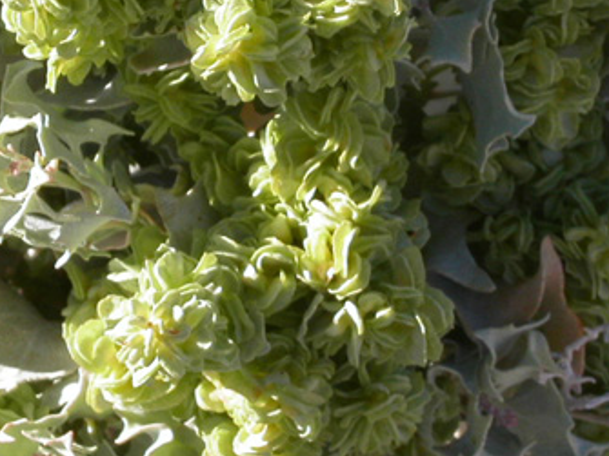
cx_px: 314
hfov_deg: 7.3
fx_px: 4784
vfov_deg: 5.5
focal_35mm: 272
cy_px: 76
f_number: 8
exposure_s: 1/180
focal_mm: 23.4
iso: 100
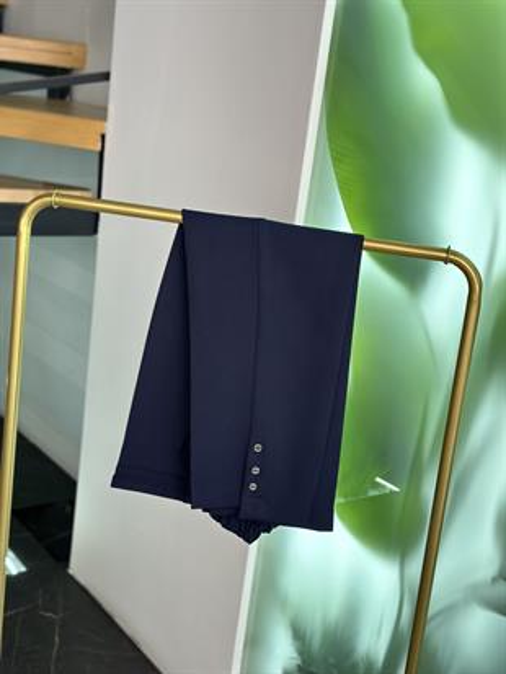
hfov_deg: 30.3
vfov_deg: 39.6
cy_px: 337
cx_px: 253
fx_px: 935
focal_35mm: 48
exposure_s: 1/141
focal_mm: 6.86
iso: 80
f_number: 1.78
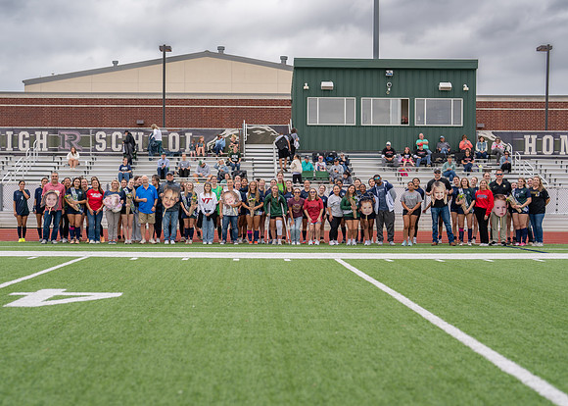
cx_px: 258
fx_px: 953
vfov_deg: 24.0
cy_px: 222
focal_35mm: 59
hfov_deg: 33.2
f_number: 2
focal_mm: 50
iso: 125
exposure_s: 1/1000
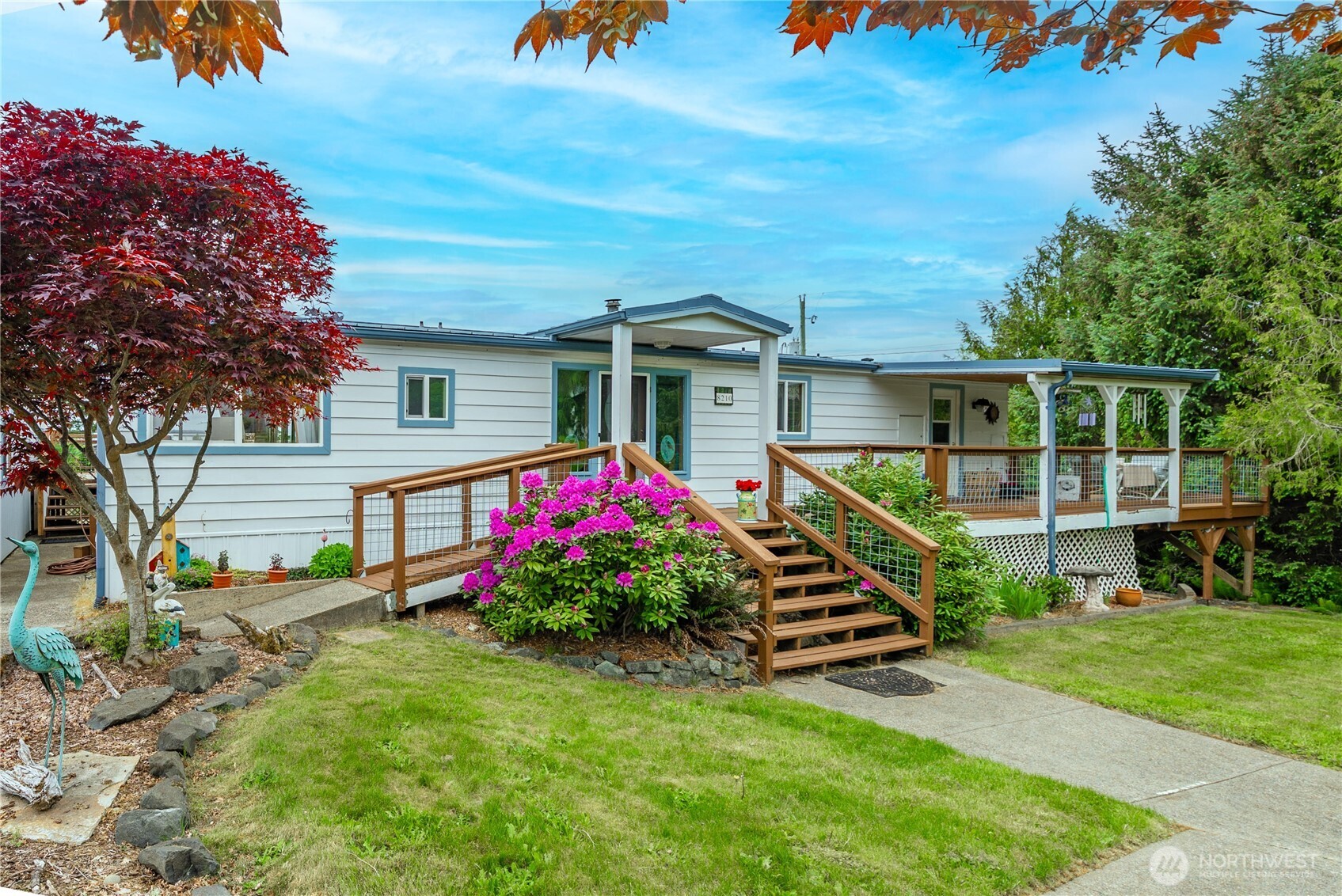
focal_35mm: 15
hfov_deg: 100.4
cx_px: 671
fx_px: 559
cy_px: 448
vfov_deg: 77.4
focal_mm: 15
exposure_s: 1/60
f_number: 8
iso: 80
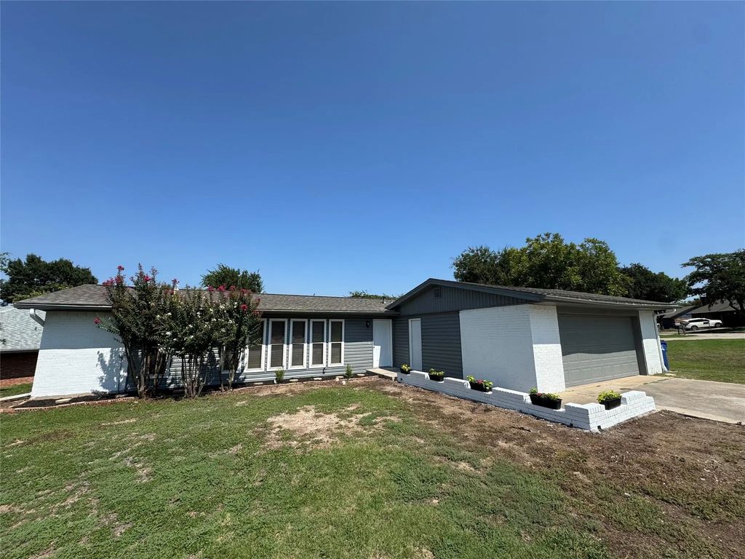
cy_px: 280
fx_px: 301
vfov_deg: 85.7
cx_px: 372
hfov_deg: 102.1
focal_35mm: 14
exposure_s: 1/2083
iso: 50
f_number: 2.2
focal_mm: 2.22
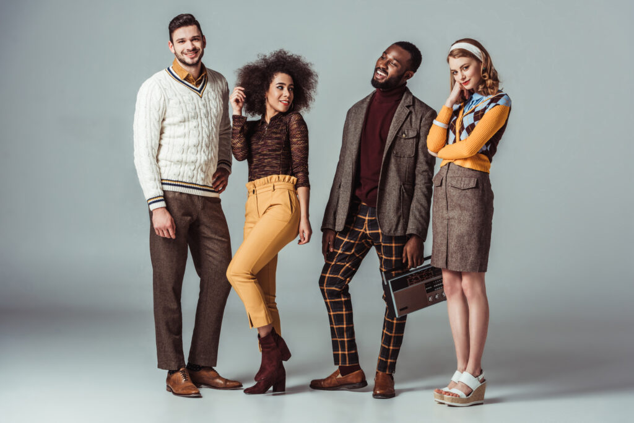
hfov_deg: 28.8
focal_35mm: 70
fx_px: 1233
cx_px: 317
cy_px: 212
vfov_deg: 19.5
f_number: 7.1
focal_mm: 70
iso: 100
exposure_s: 1/200
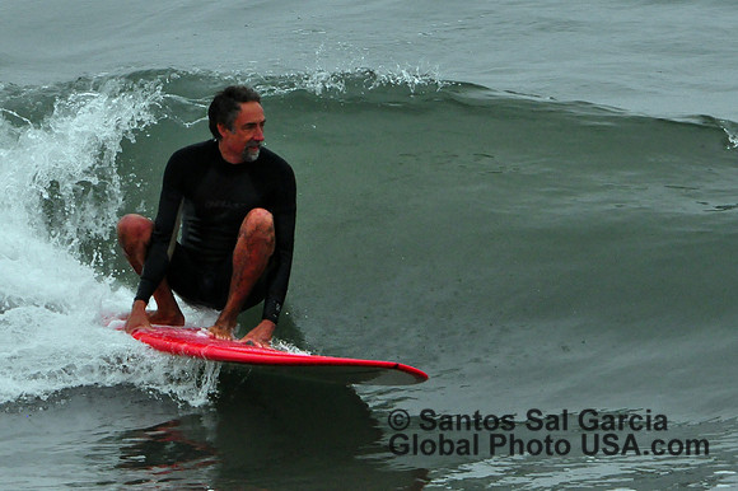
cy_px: 246
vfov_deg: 1.8
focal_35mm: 750
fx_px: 15366
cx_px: 369
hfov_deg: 2.8
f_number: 9
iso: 1250
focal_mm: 500
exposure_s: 1/1600
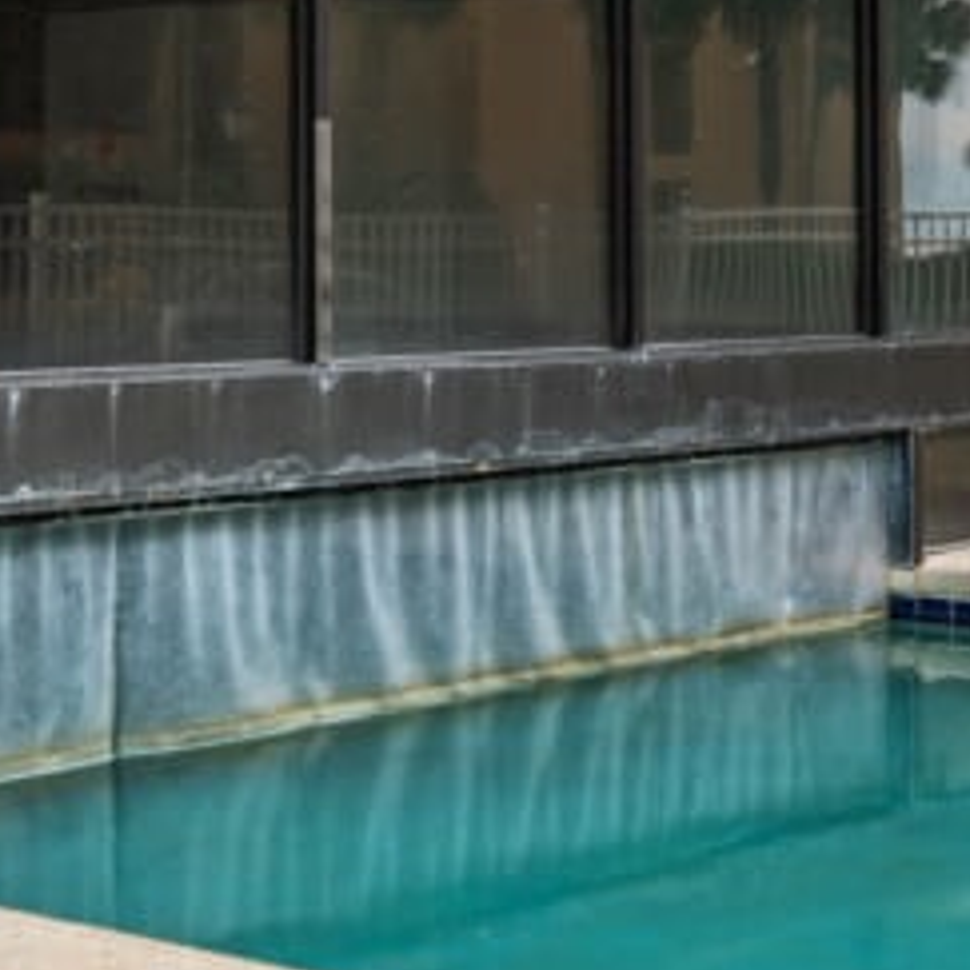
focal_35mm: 86
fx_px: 2726
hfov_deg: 19.4
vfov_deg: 20.0
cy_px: 194
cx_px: 1042
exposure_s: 1/60
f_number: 5.3
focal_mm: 16
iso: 100
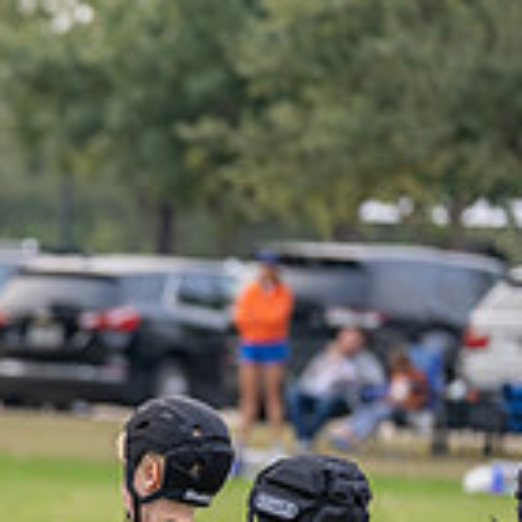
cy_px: 460
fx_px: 6500
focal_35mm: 381
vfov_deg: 4.6
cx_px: -365
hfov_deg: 4.6
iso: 200
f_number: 2.8
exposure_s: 1/500
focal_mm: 108
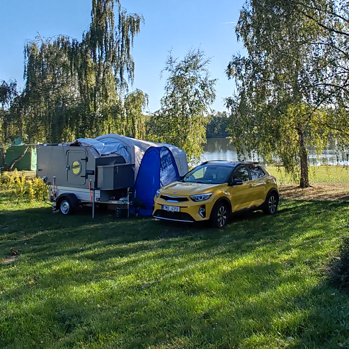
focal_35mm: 41
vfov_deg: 39.7
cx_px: 216
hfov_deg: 40.7
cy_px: 83
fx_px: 468
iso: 50
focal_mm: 1.96
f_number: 2.2
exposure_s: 1/910
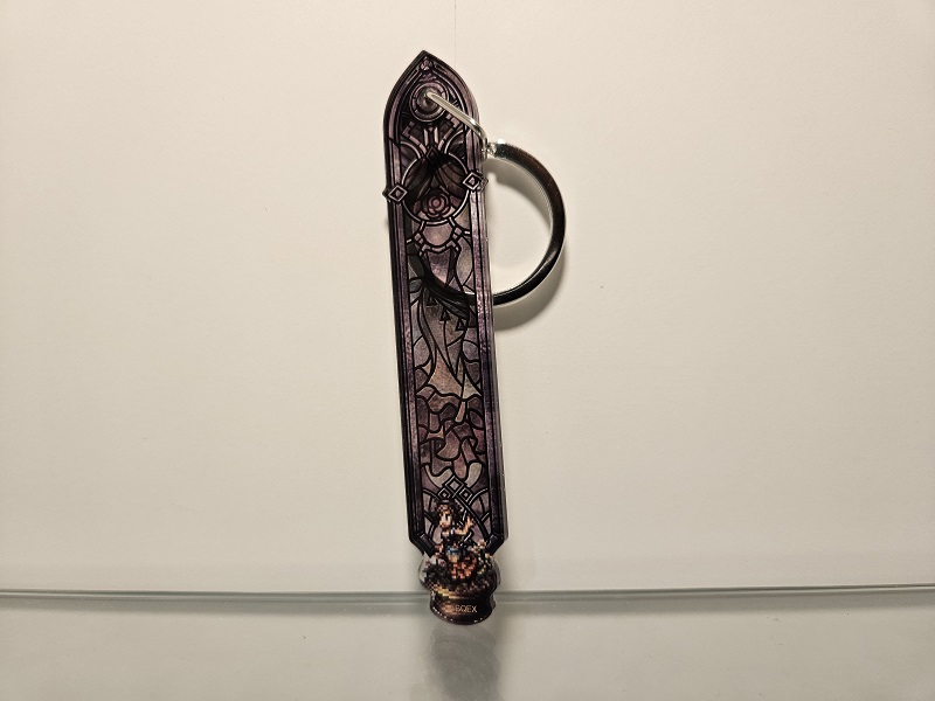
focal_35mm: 23
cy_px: 350
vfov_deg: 58.9
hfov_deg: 73.9
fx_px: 621
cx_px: 468
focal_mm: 5.4
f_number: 1.8
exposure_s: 1/100
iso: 160
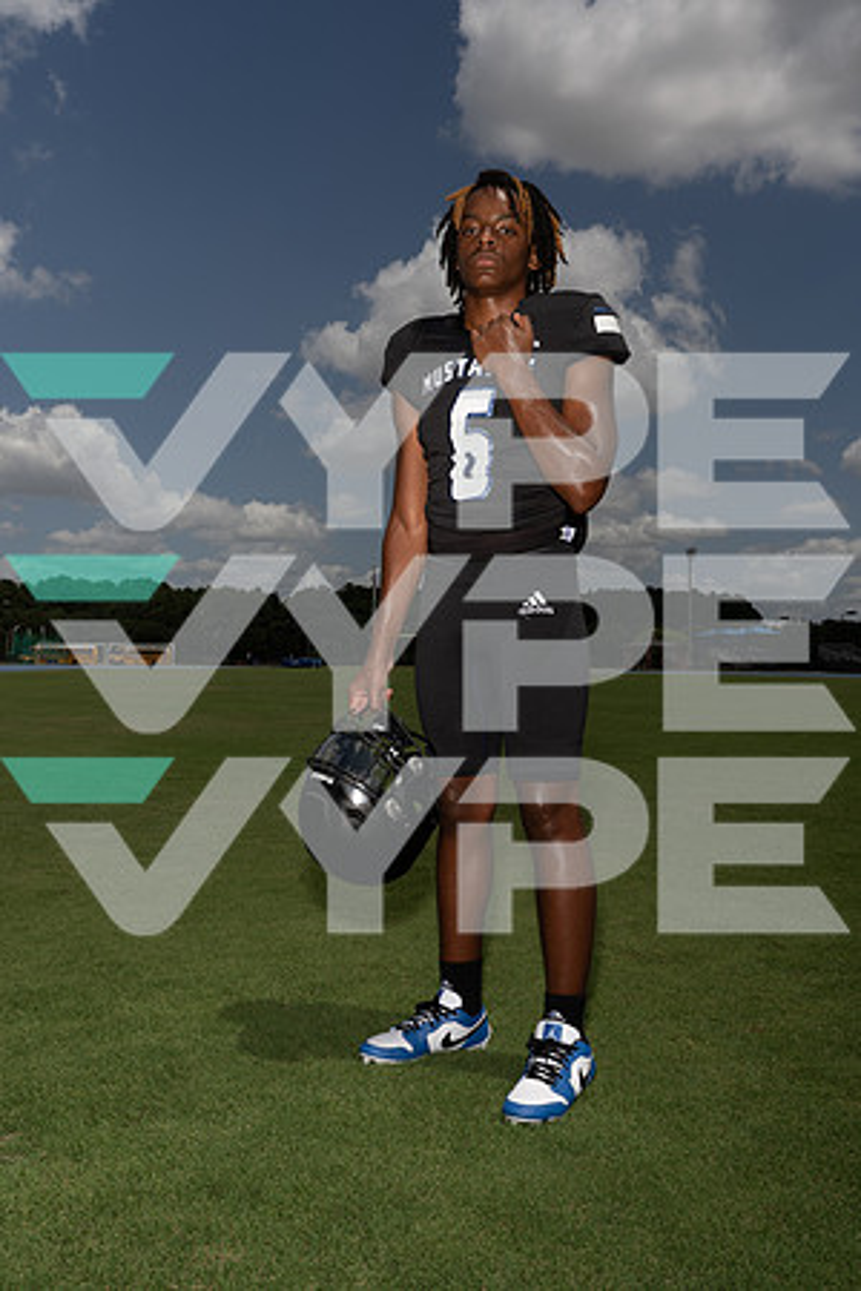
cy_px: 646
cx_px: 430
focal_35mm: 32
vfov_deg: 58.7
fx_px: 1148
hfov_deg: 41.1
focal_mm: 32
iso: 100
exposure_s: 1/250
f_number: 14
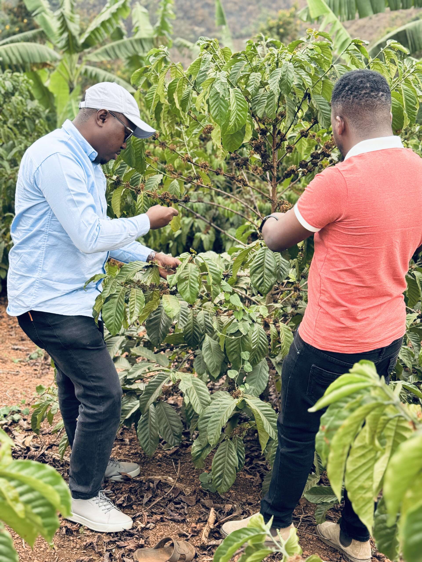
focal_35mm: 48
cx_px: 211
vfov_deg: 39.7
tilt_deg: -25.7
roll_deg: +0.8
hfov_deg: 30.3
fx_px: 780
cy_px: 281
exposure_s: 1/136
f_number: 1.78
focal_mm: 6.76
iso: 64
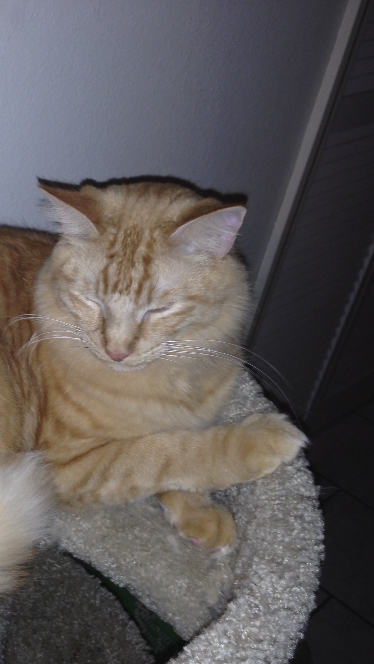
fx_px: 846
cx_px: 4
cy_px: 332
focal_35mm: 48
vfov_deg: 42.9
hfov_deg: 23.9
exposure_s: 1/17
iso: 50
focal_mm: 4.12
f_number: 2.4
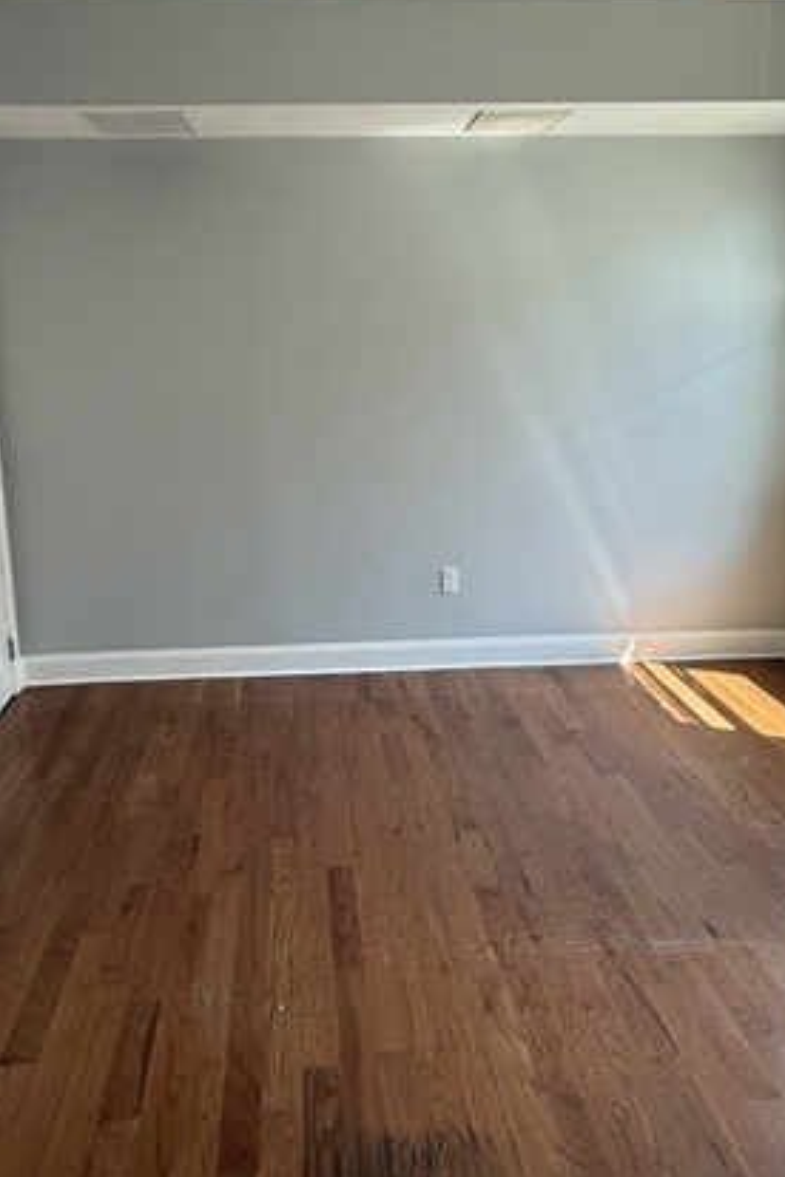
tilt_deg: -10.5
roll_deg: +1.7
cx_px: 361
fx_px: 883
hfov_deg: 47.9
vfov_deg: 67.1
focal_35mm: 27
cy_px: 506
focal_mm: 2.22
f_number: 2.2
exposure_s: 1/120
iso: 125
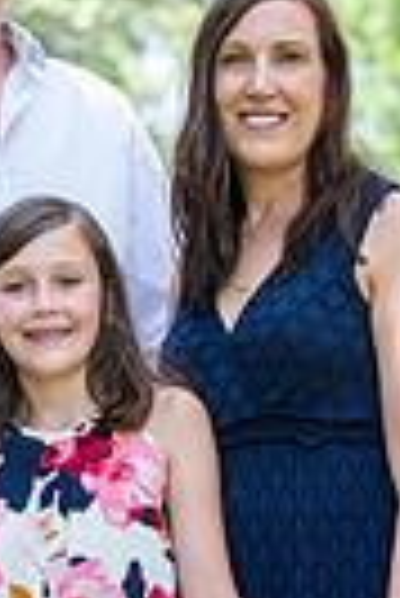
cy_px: 279
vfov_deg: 6.4
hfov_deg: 4.3
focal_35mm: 321
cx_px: -72
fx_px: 5336
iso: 800
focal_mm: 95
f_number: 4.5
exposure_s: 1/500
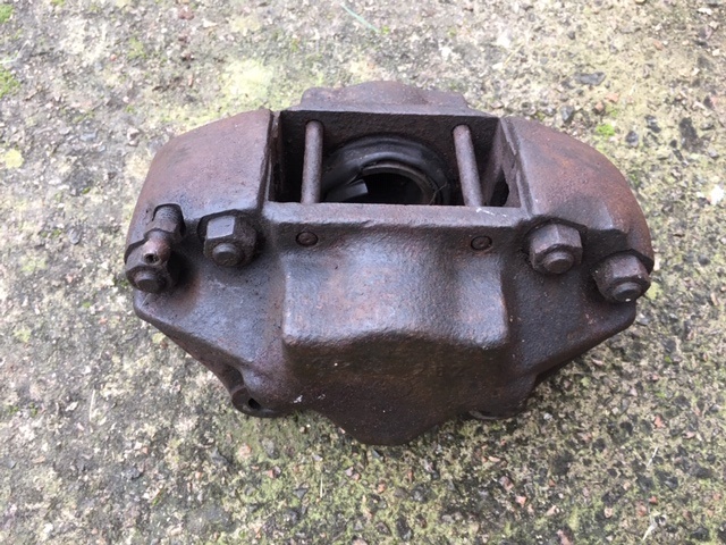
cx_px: 363
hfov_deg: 61.7
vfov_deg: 48.2
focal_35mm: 29
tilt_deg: -71.1
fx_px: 608
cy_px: 272
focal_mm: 4.15
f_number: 2.2
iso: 50
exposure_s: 1/33
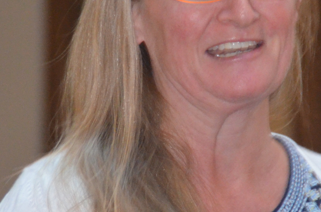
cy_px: 138
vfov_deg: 1.5
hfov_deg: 2.3
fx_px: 7938
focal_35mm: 892
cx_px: 168
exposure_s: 1/60
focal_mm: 200
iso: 3200
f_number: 6.3
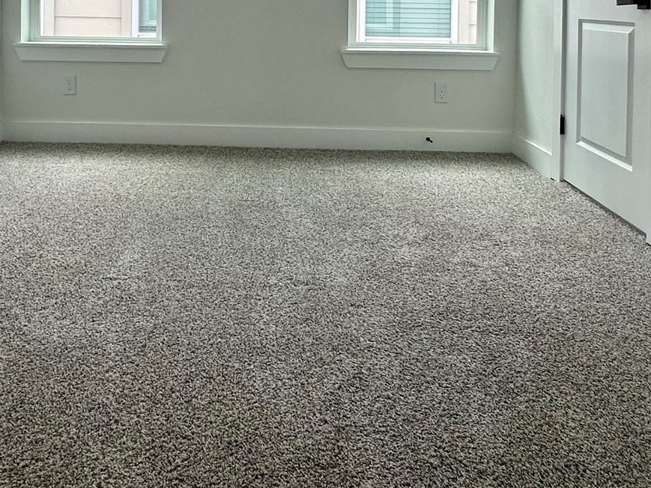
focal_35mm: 33
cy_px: 7
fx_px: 621
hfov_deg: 55.0
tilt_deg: +0.0
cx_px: 268
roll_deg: -1.4
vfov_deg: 38.5
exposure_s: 1/219
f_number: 2.2
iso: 40
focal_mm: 2.22
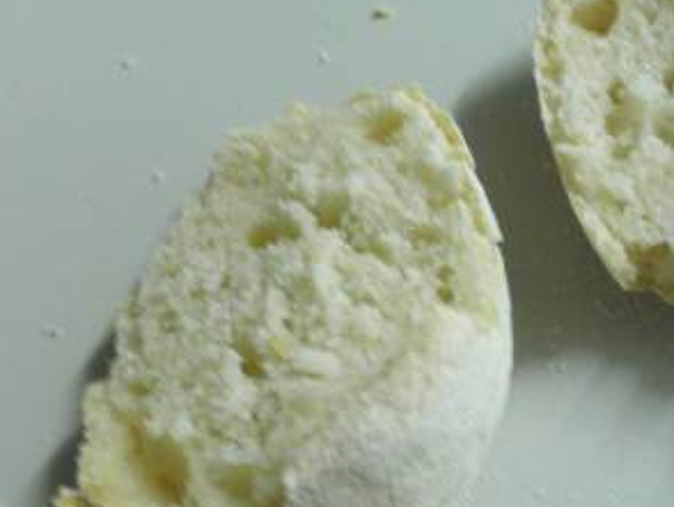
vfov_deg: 27.5
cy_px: 302
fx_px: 1033
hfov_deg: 34.8
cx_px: 559
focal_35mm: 53
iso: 160
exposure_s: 1/5
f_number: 2.8
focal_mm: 4.7
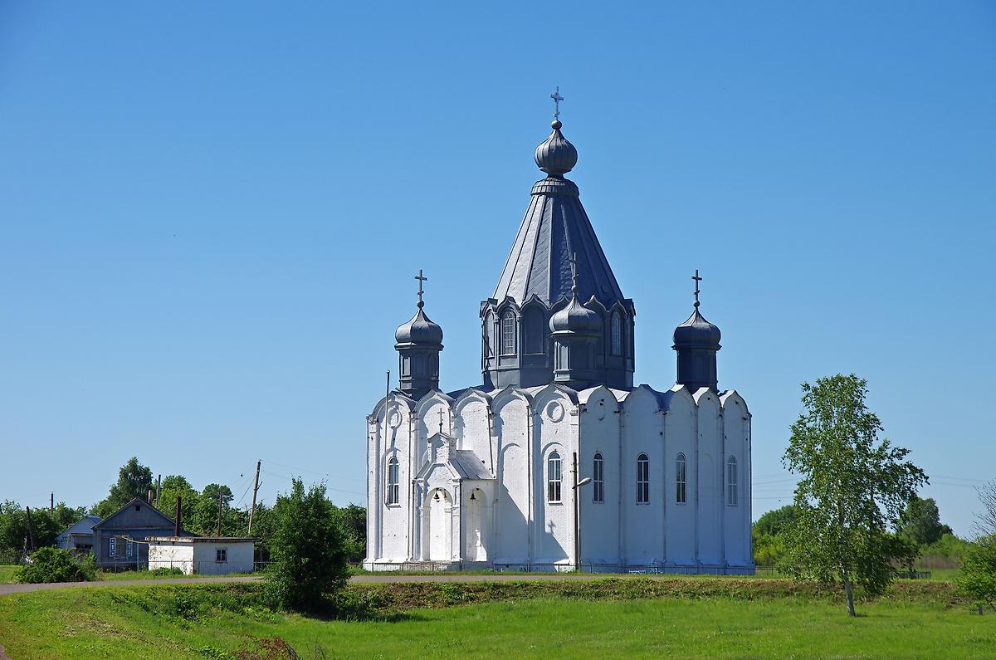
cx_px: 498
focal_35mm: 90
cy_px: 330
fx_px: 2485
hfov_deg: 22.7
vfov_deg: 15.1
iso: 100
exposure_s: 1/500
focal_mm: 60
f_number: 8
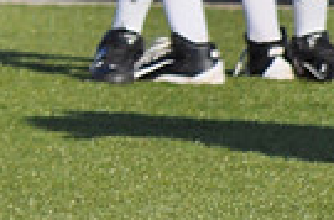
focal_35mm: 1291
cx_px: -359
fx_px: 11936
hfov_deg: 1.6
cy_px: -88
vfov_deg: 1.1
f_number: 7.1
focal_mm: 200
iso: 400
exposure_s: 1/1600
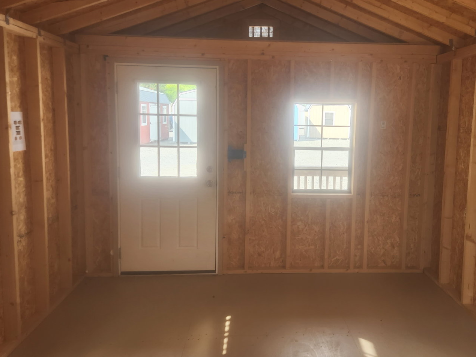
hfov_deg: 61.4
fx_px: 399
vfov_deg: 48.2
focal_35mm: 29
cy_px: 166
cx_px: 272
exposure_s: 1/180
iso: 100
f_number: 1.8
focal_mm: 5.4
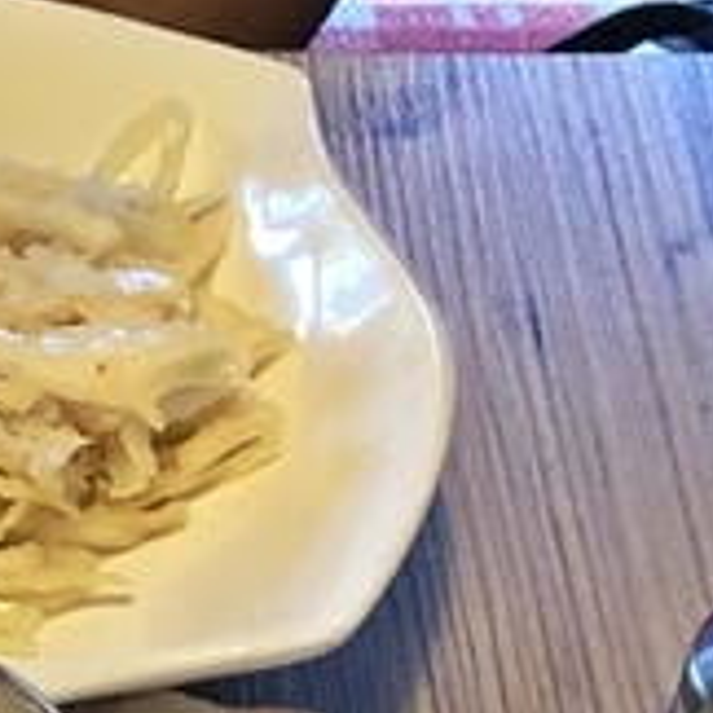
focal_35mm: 183
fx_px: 4265
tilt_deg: -49.1
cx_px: -1118
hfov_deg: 8.5
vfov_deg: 9.0
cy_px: 1430
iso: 40
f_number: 1.8
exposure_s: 1/17
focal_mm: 3.99
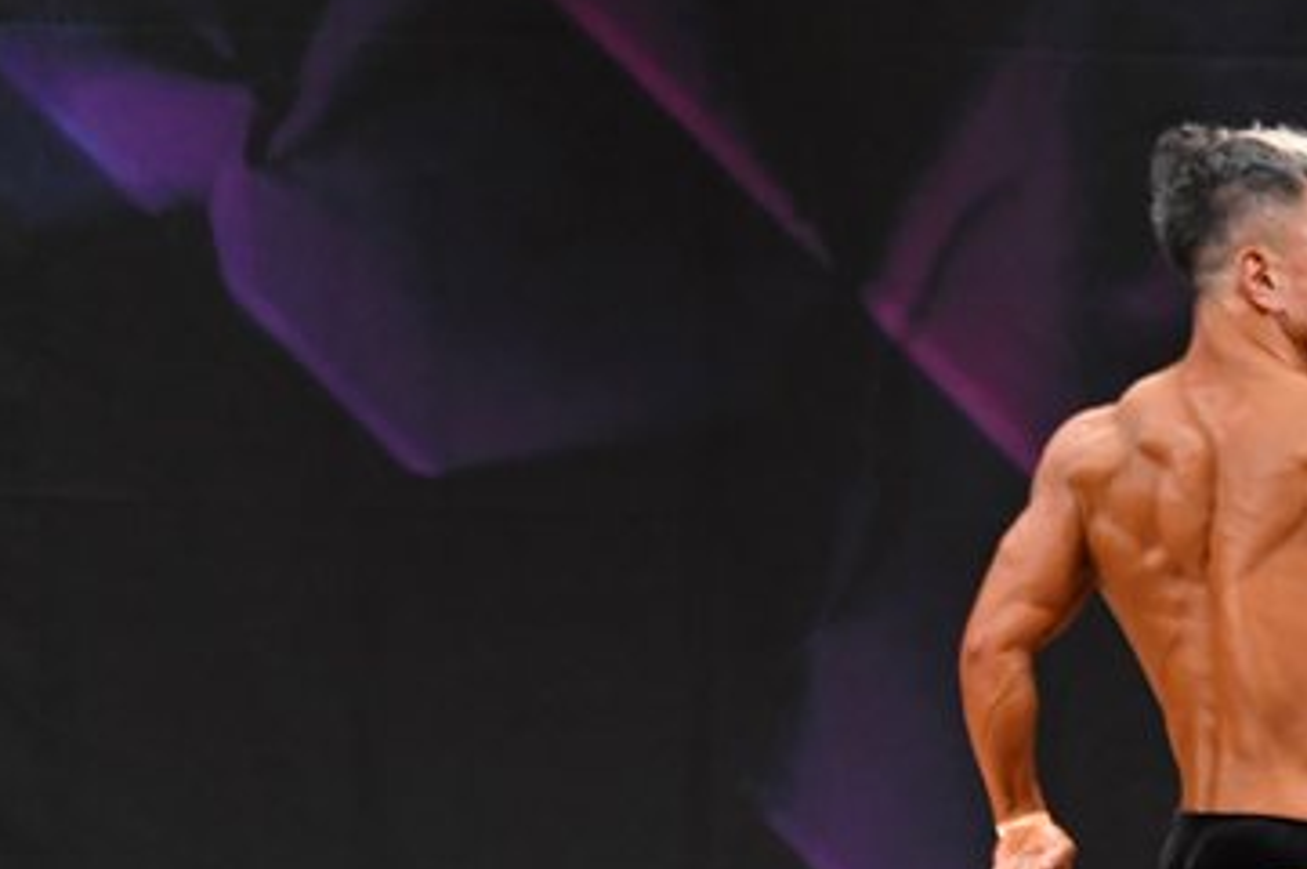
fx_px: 21038
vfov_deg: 2.4
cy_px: 833
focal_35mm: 580
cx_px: 1095
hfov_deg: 3.6
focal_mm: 180
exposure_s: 1/400
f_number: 5.6
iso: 3200
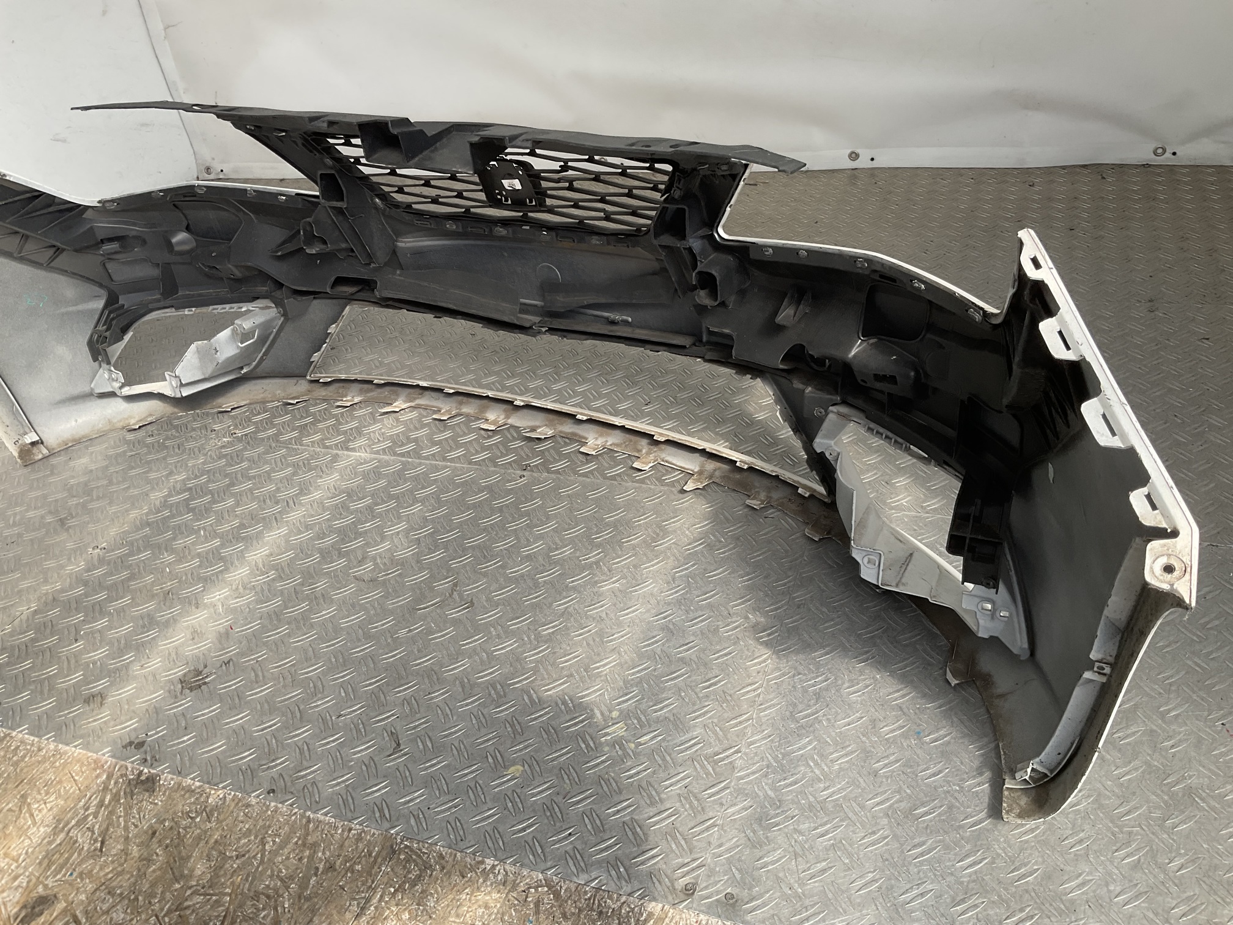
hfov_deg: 61.7
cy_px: 462
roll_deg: +9.6
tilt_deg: -35.0
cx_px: 616
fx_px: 1033
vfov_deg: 48.2
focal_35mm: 29
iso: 16
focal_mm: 3
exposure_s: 1/422
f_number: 1.8
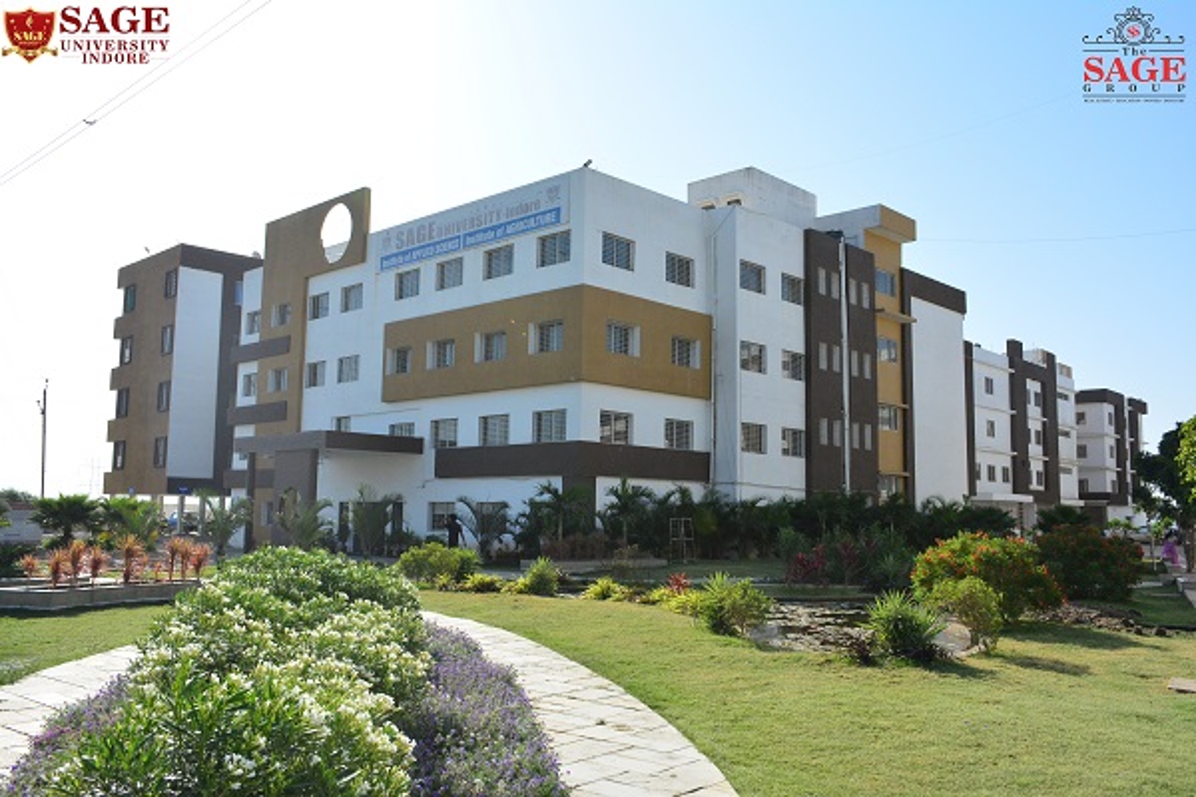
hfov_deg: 61.9
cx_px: 598
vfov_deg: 43.6
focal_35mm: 30
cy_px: 398
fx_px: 997
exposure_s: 1/4000
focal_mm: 20
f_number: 8
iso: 1600
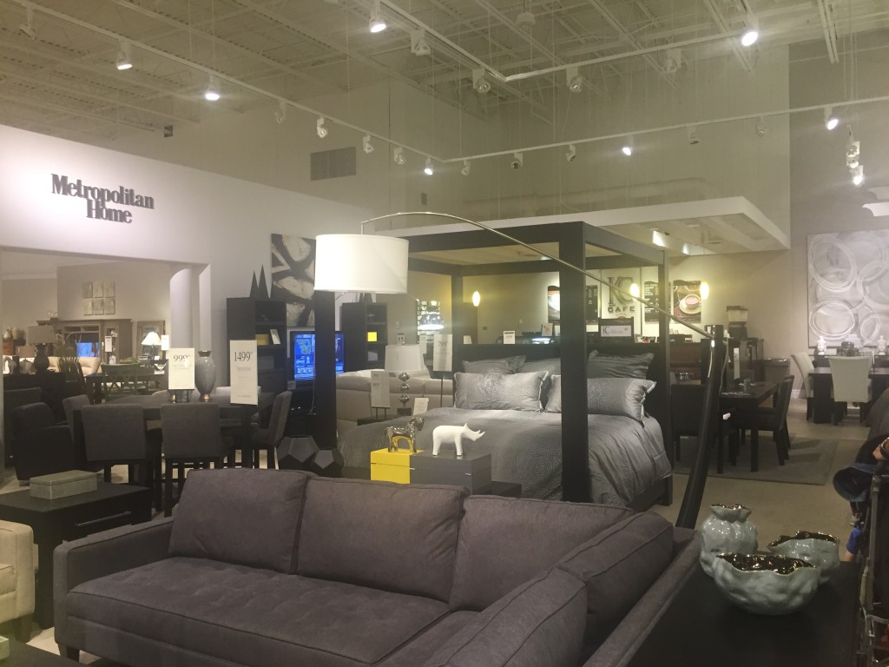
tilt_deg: -0.3
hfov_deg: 61.7
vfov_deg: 48.2
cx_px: 444
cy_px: 334
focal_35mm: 29
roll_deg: +0.3
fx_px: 745
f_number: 2.2
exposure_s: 1/30
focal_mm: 4.15
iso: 125
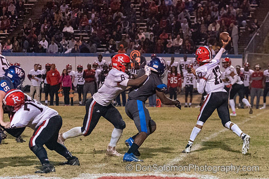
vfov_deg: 8.0
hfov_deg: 12.0
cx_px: 212
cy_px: 71
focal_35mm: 171
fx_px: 1279
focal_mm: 85
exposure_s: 1/800
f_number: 2.8
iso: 8000
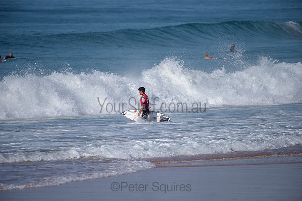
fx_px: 4195
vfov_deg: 2.8
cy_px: 100
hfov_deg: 4.1
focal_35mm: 500
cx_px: 151
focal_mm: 500
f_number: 5.6
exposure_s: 1/2500
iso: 200
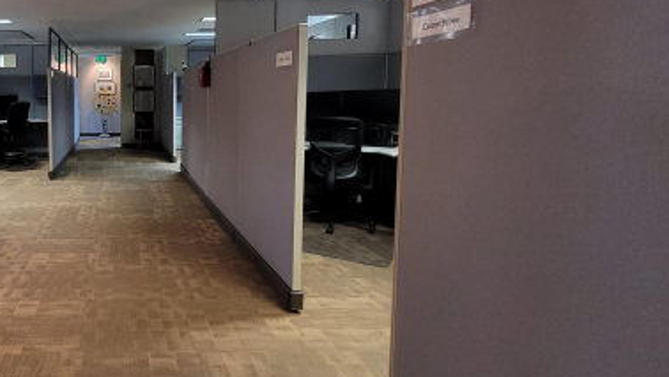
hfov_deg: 65.0
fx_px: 444
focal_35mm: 25
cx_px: 104
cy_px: 135
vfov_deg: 45.5
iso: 320
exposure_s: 1/60
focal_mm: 1.74
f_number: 2.2
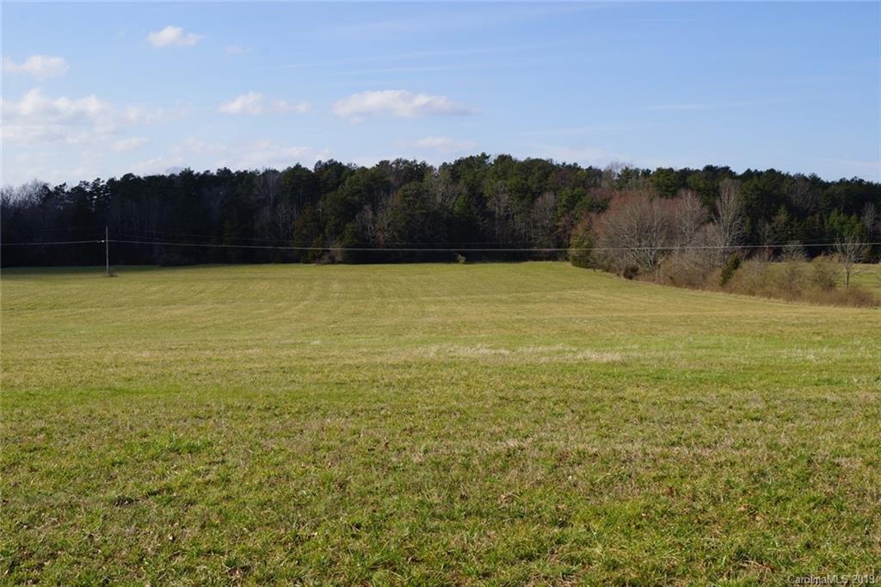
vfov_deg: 29.8
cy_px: 294
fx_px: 1101
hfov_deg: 43.6
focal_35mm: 45
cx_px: 440
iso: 100
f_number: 13
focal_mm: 30
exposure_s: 1/160
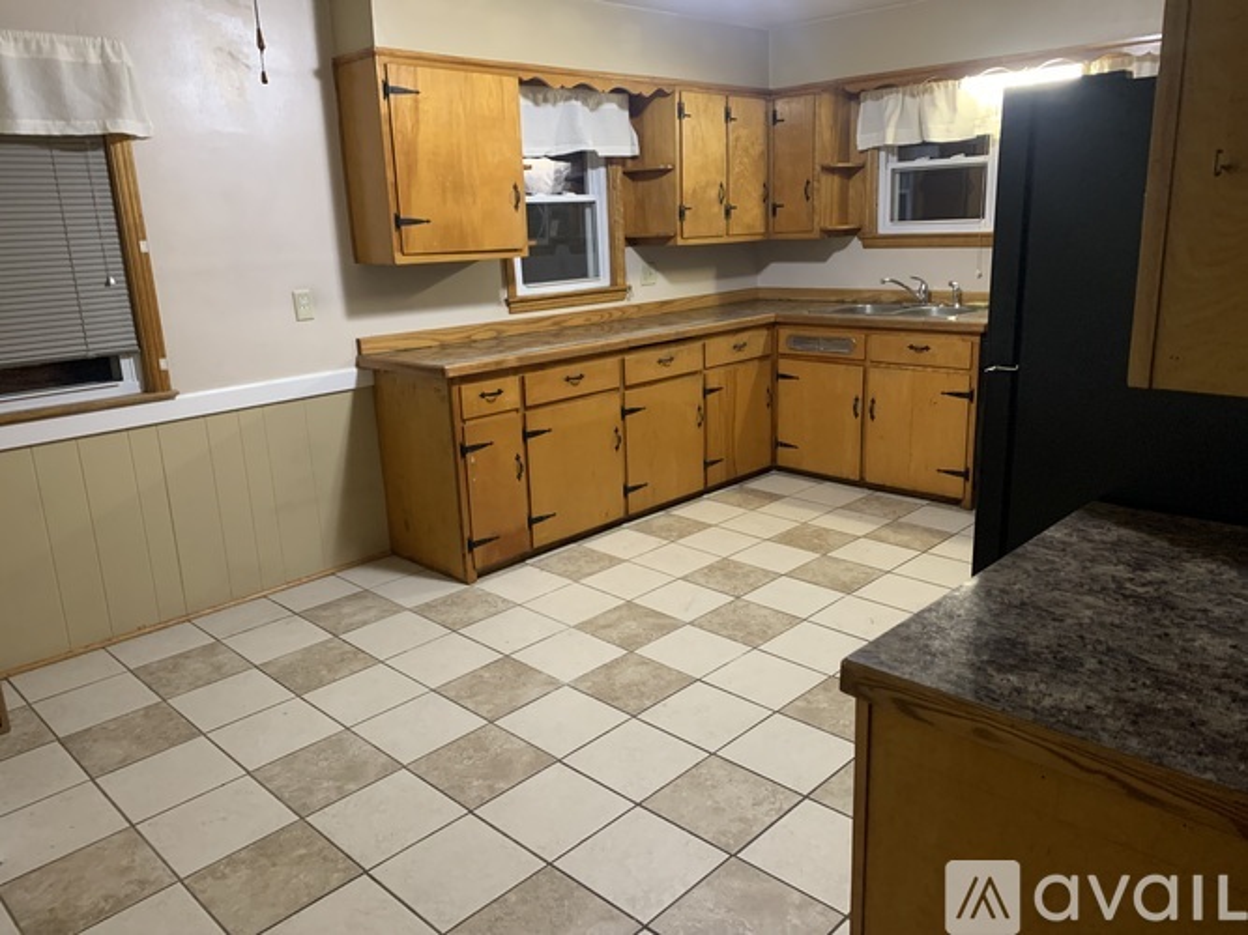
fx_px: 937
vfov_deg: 53.0
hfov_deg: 67.3
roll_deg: +1.9
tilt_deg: -15.4
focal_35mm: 26
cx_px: 624
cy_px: 468
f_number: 1.8
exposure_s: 1/40
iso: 400
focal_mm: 4.25
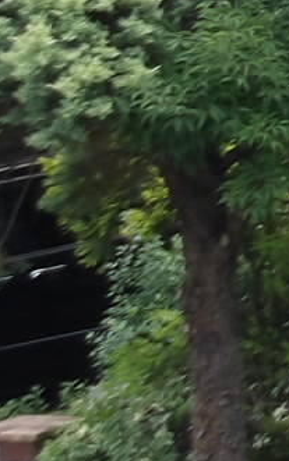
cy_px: -103
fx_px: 2809
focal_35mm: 223
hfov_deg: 5.1
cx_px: 1291
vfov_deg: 9.3
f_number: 3.3
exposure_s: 1/436
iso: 100
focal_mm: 6.1
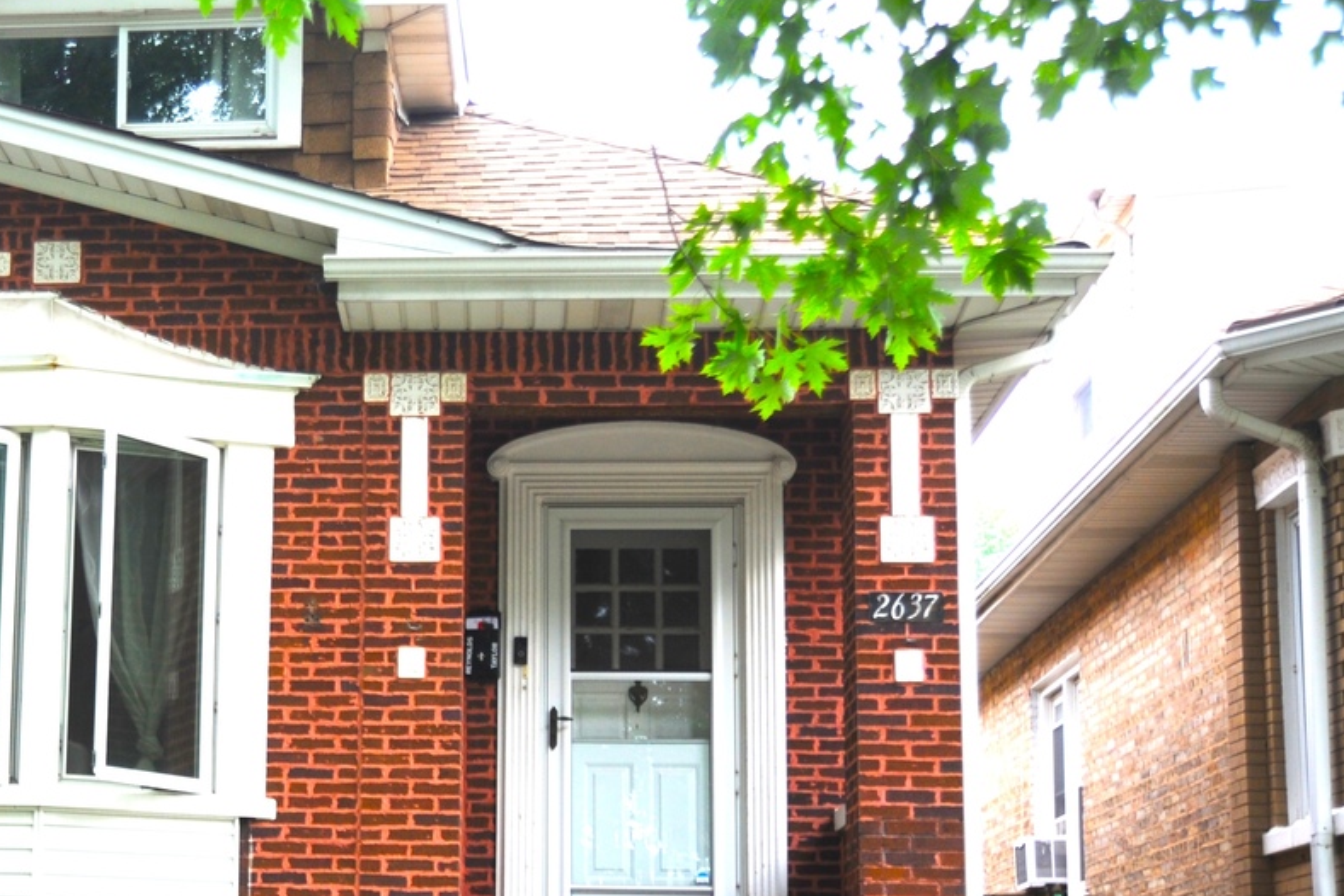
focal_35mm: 72
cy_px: 625
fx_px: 2688
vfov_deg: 18.8
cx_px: 106
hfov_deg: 27.0
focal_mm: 35
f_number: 3.2
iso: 400
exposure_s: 1/400
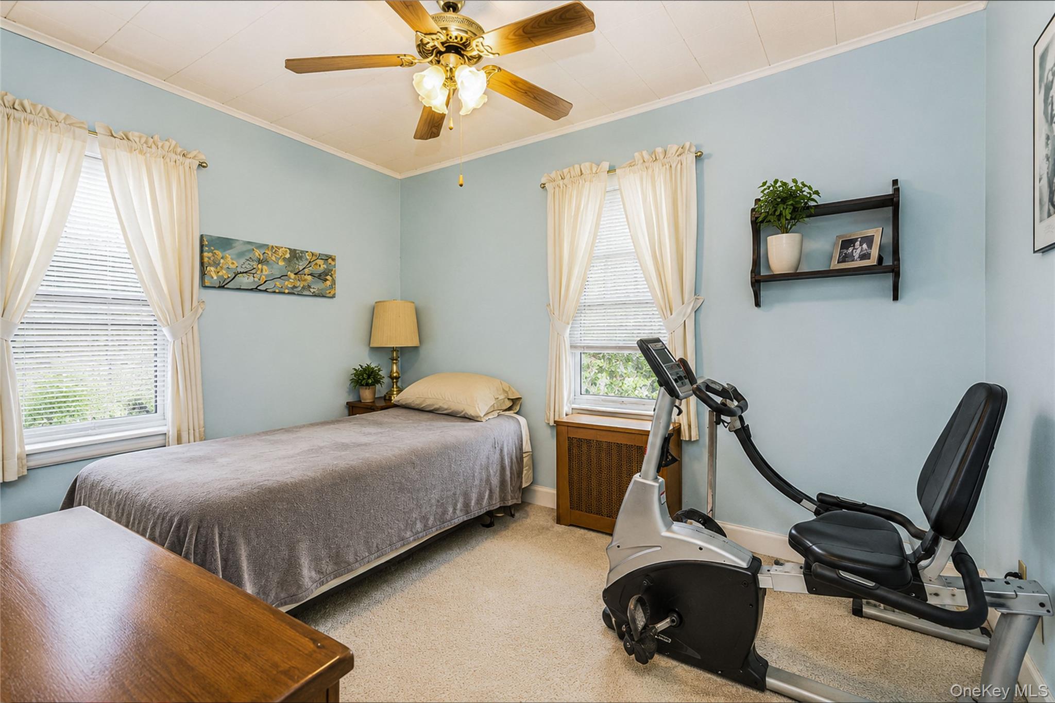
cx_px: 528
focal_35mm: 16
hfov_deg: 96.7
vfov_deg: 73.7
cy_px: 352
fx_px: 469
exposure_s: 1/13
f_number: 4
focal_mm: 16
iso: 64
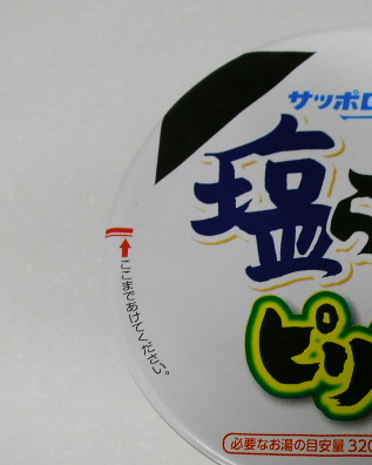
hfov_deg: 24.5
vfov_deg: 31.4
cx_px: 353
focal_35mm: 60
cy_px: 255
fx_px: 825
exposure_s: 1/19
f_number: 3.5
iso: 100
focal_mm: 5.8
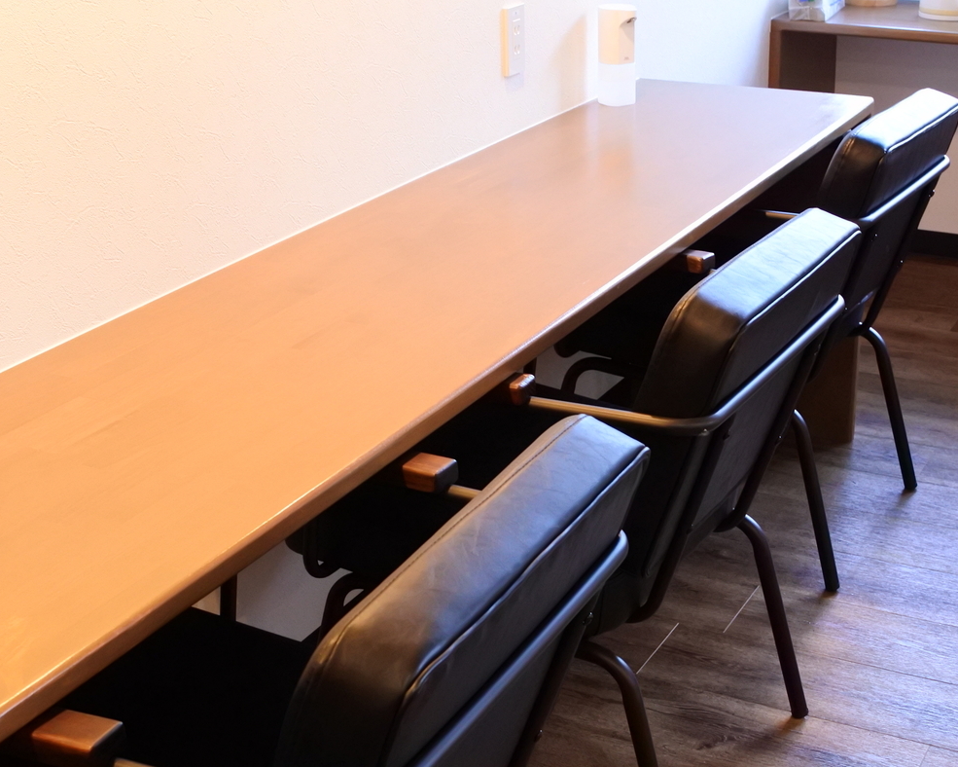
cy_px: 384
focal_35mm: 56
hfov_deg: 33.6
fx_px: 1588
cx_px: 456
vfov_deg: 27.1
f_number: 5
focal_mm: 18.5
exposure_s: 1/40
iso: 1600
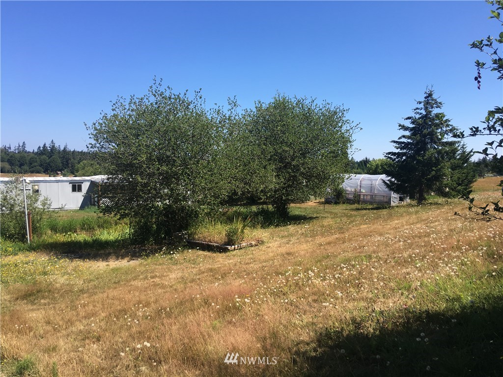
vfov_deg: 48.2
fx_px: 421
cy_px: 188
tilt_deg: -0.6
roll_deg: -0.3
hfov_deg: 61.7
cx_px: 252
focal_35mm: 29
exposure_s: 1/1083
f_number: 2.2
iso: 25
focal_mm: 4.15
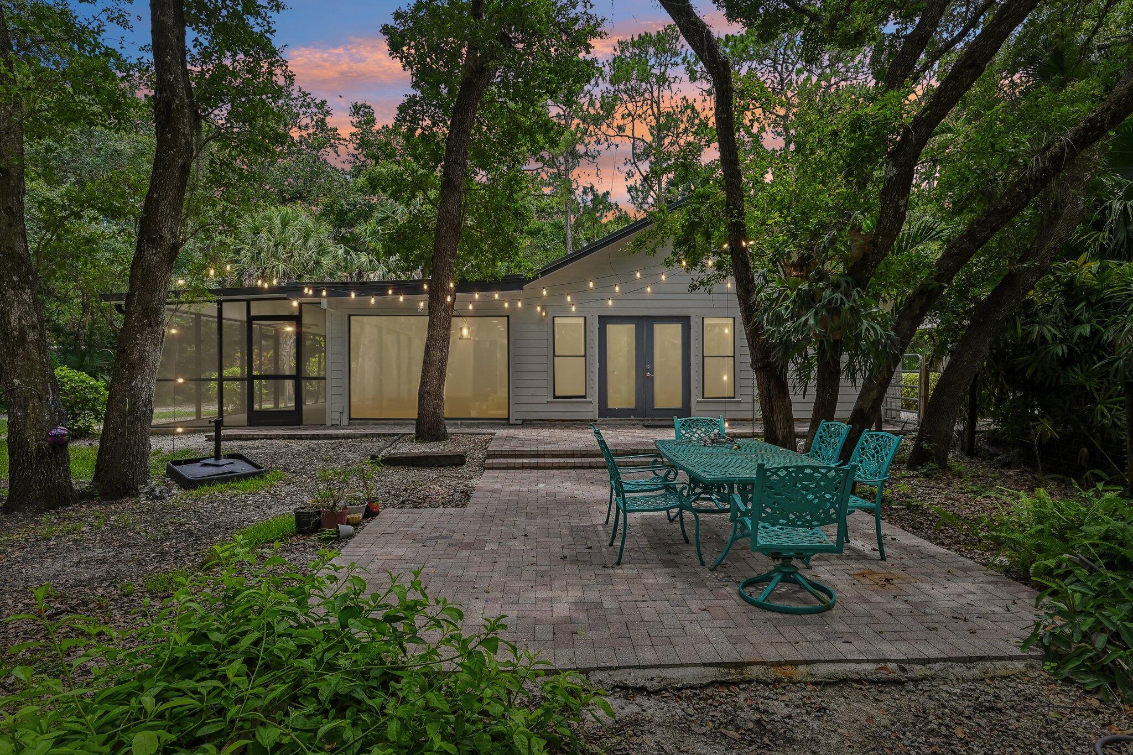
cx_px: 566
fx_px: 614
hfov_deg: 85.4
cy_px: 378
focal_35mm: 20
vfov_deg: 63.2
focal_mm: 19.5
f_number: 8
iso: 800
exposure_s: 1/500
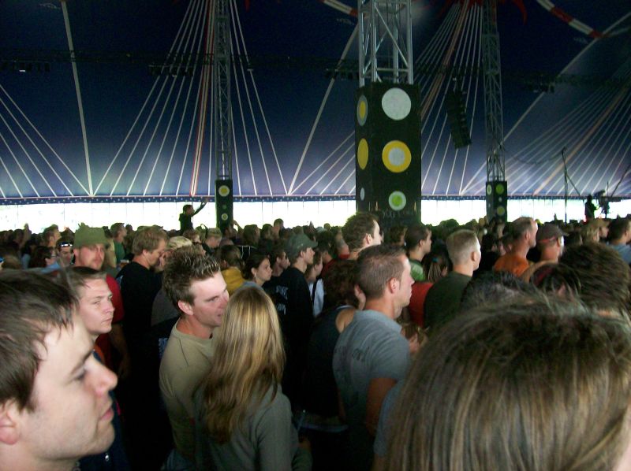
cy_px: 236
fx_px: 655
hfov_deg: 51.4
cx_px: 316
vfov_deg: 39.6
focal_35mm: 36
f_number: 2.7
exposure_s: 1/16
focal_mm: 6
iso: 160
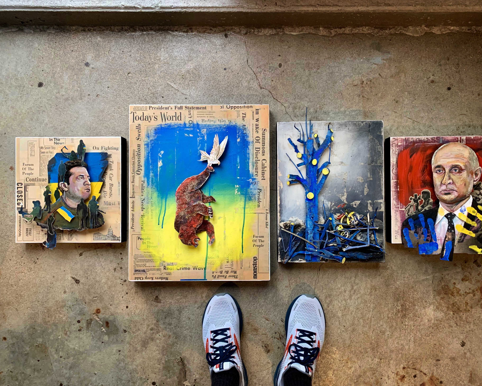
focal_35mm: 28
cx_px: 258
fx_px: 399
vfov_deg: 51.5
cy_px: 196
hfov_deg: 62.1
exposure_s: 1/60
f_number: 1.8
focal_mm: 4.25
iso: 250
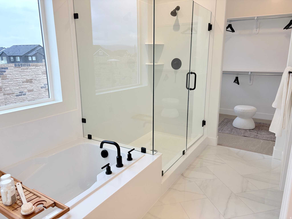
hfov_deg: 67.3
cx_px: 146
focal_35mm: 26
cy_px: 110
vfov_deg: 53.1
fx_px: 219
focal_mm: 5.96
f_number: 1.6
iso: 80
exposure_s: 1/230
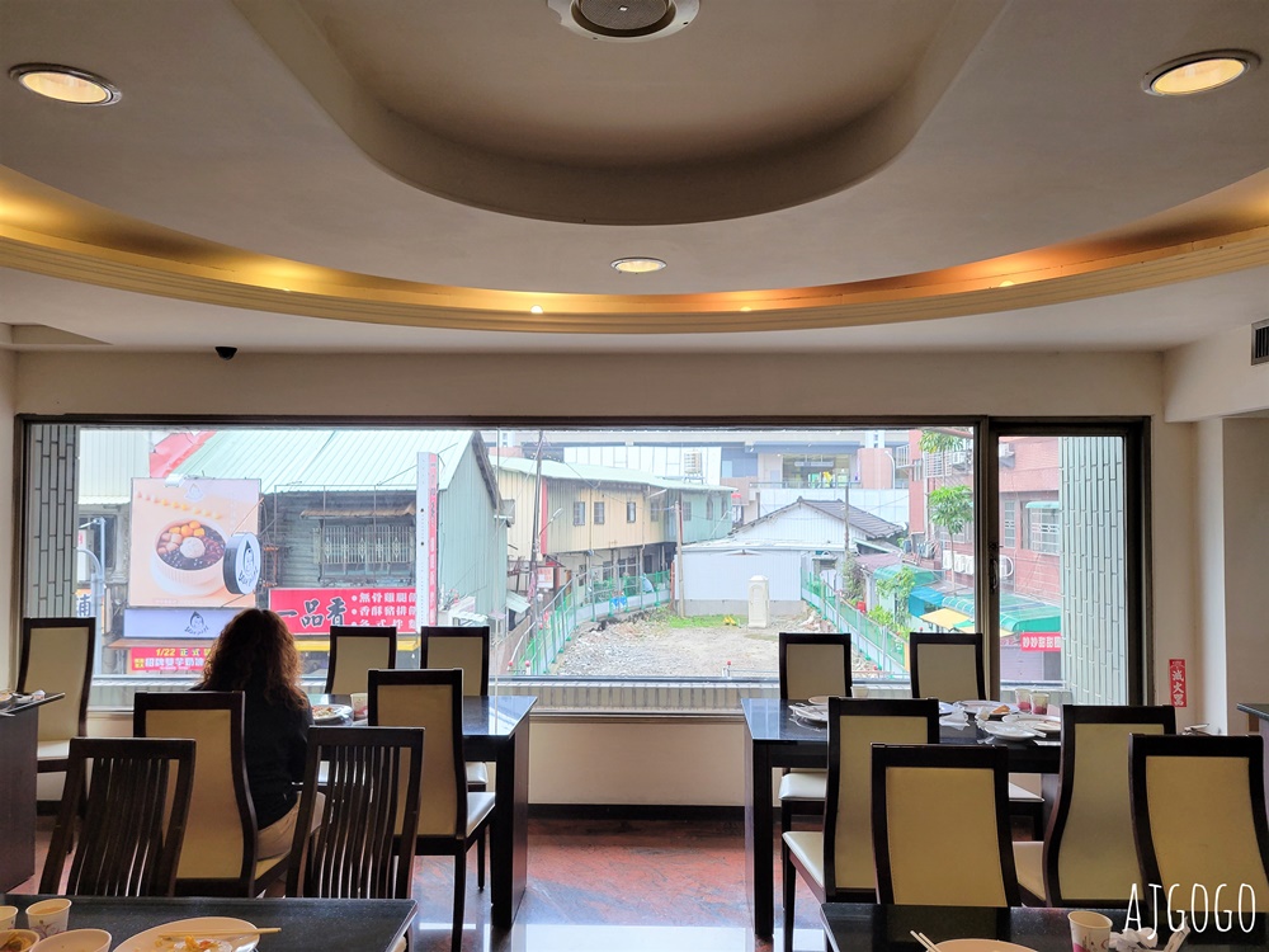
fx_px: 953
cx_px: 634
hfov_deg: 67.3
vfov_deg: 53.1
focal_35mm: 26
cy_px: 476
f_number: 1.8
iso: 160
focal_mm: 5.4
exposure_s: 1/119
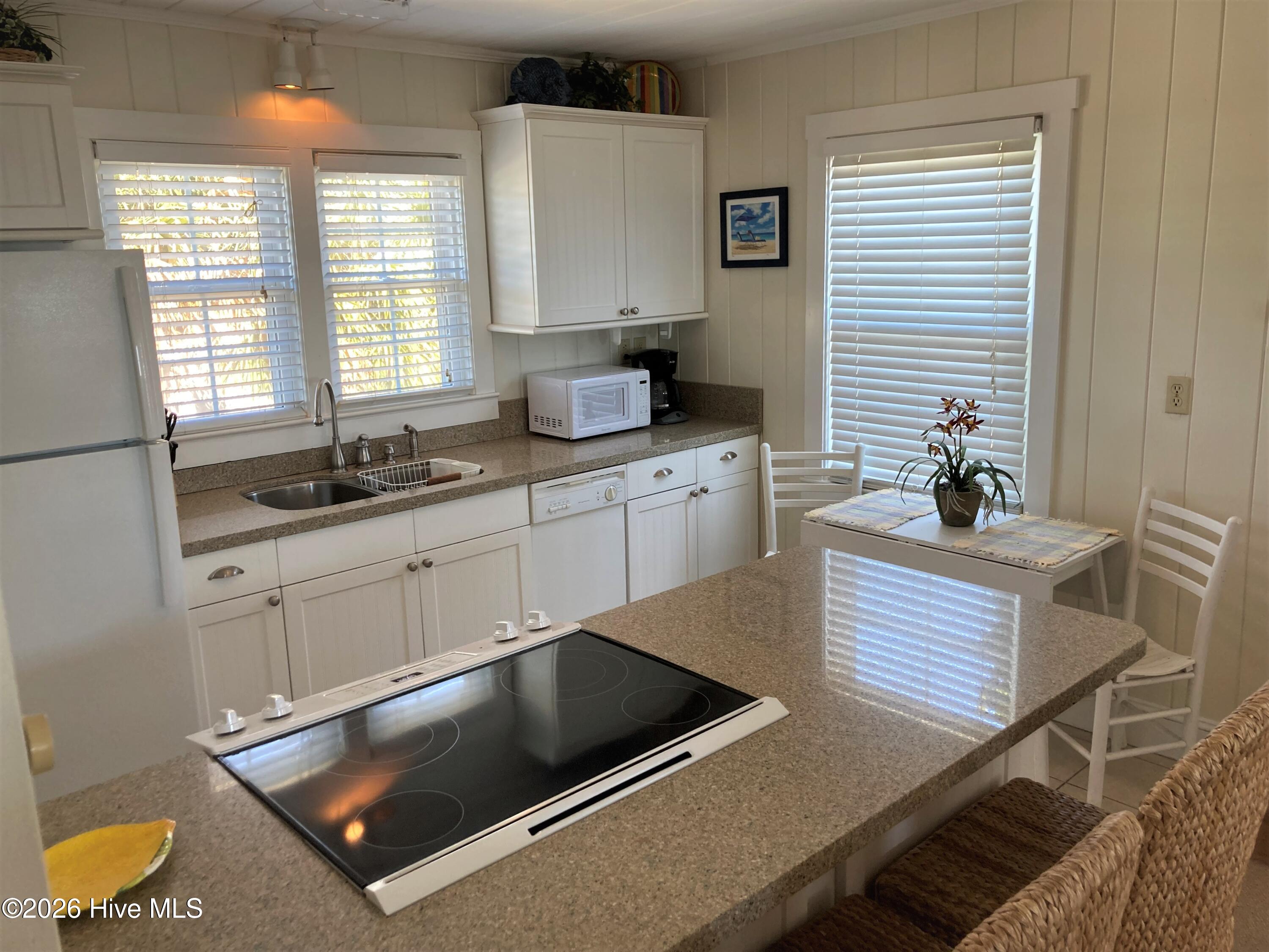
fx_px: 1026
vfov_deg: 49.7
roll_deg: +0.1
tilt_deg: -12.5
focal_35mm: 28
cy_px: 476
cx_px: 634
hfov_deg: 63.4
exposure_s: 1/60
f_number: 1.8
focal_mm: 3.99
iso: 64
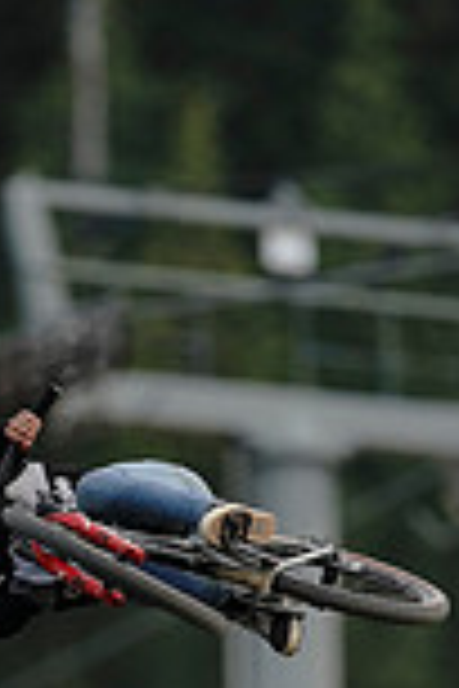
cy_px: 791
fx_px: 33657
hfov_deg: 0.8
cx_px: 171
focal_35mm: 1760
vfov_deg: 1.2
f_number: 4
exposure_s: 1/1600
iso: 1600
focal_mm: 600
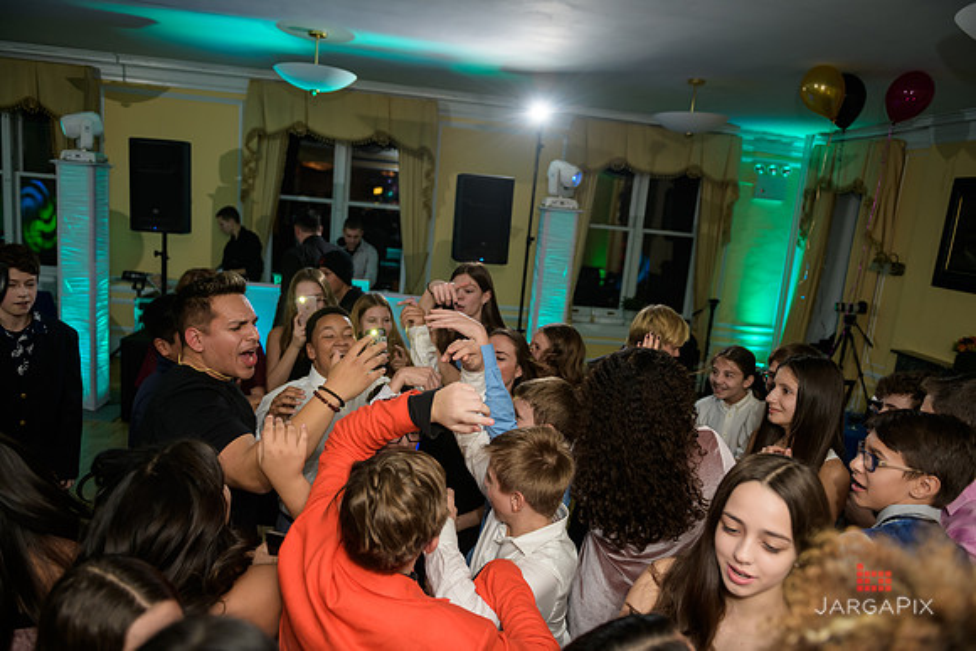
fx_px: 651
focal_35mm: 24
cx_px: 488
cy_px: 326
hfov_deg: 73.7
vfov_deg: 53.2
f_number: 3.2
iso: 400
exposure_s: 1/125
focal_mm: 24
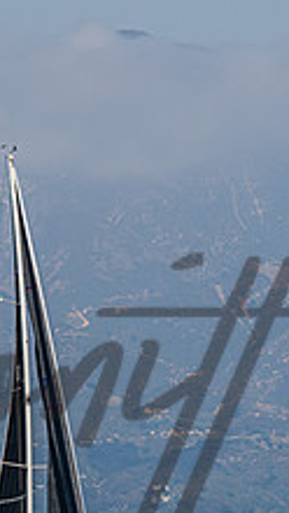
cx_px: -24
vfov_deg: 3.6
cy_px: 302
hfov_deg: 2.0
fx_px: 8257
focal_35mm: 607
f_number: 8
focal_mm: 185
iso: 400
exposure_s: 1/1250
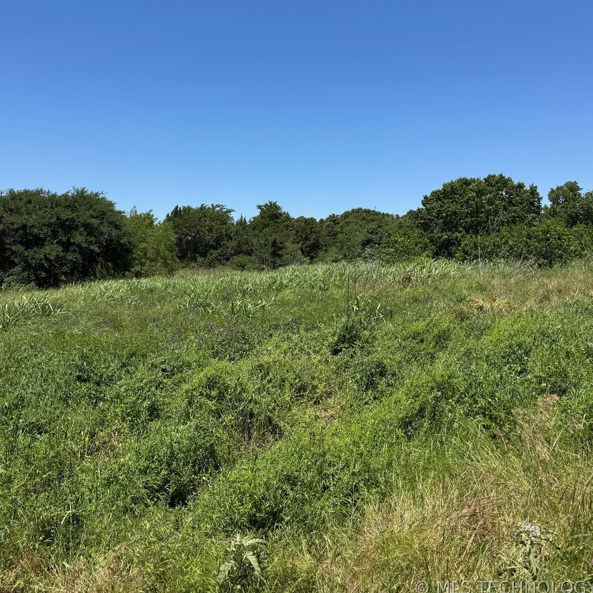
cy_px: 298
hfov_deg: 55.6
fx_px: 562
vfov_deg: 55.6
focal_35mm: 29
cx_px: 282
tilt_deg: -4.8
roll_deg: +0.2
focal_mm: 6.76
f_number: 1.78
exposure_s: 1/4310
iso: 80
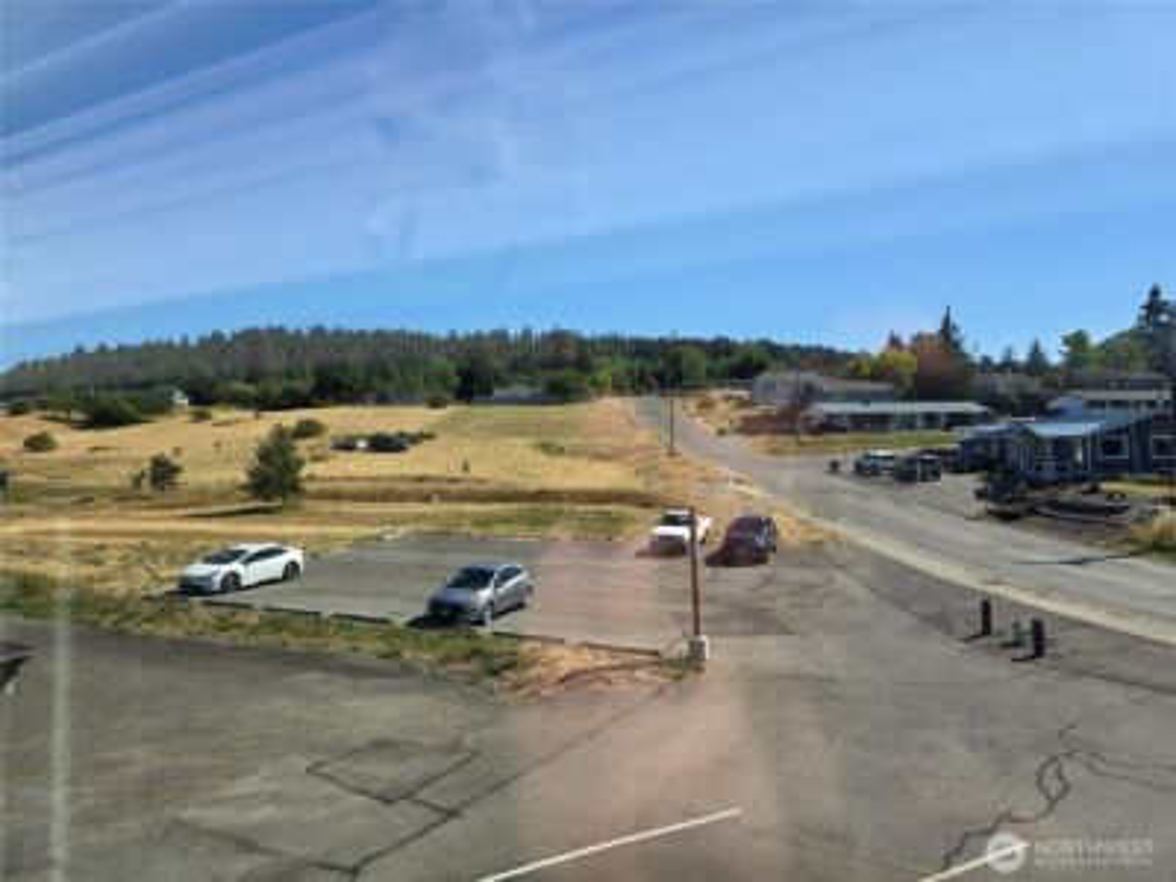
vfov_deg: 58.9
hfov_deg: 73.9
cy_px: 441
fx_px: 781
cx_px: 588
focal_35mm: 23
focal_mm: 6.3
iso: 12
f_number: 1.7
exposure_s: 1/744
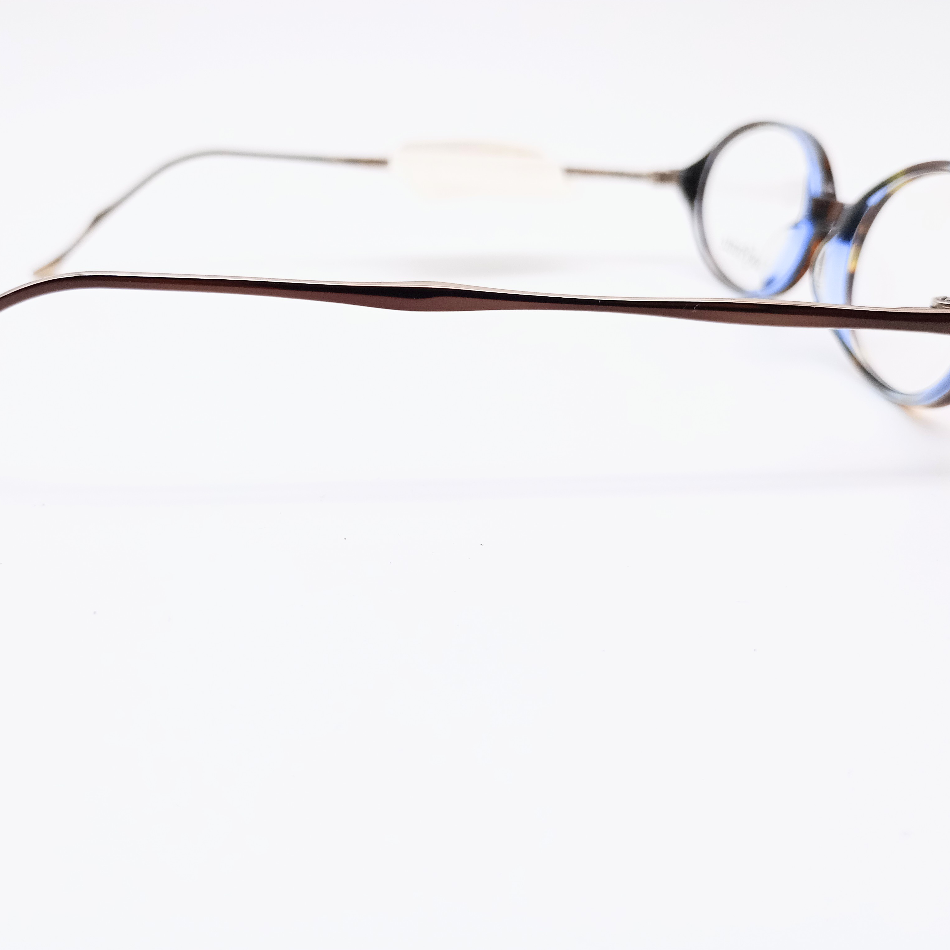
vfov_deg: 49.7
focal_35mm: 33
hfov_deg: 49.6
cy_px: 476
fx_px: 1025
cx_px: 405
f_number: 1.8
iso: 105
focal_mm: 4.27
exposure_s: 1/141
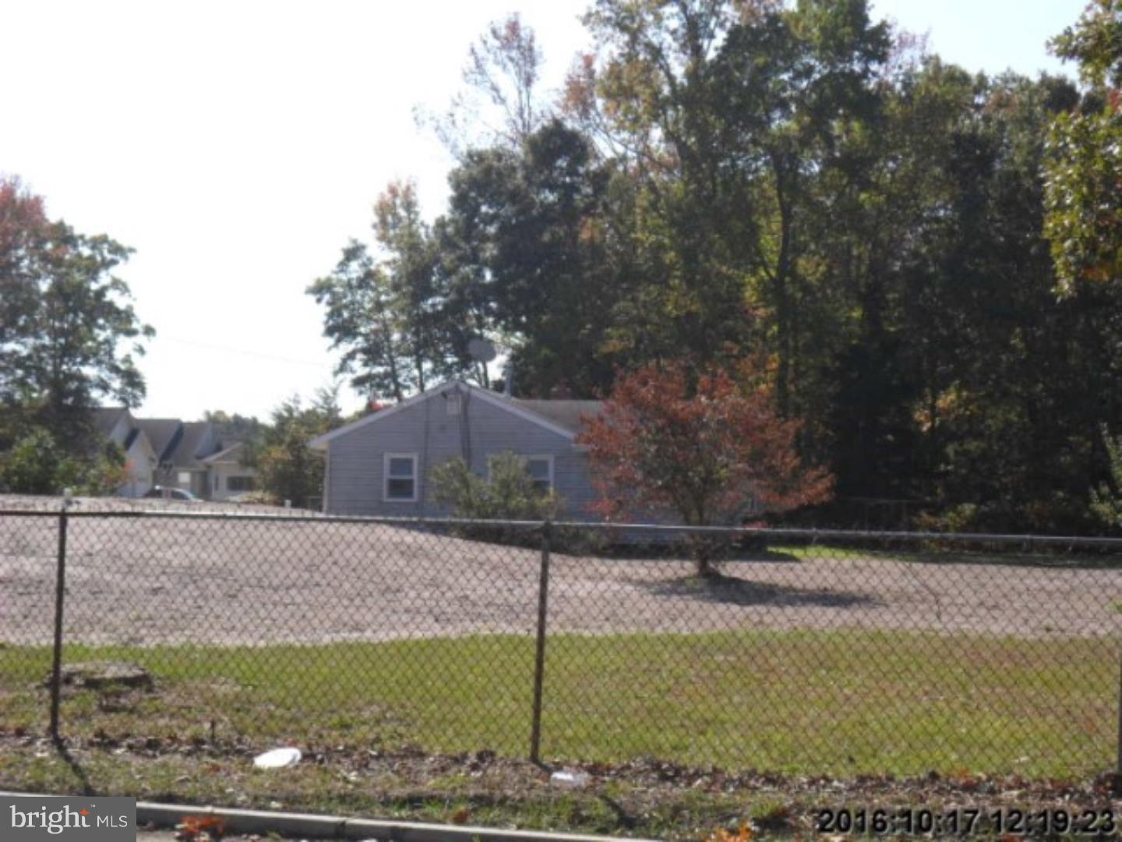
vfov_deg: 22.6
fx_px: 2107
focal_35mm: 65
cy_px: 421
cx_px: 561
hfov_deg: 29.8
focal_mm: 11.7
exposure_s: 1/500
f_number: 4.2
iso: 80
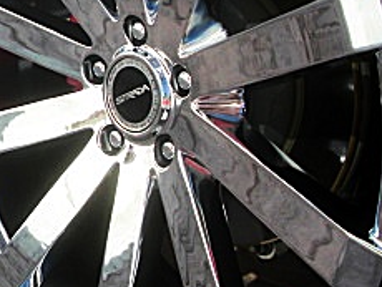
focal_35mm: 100
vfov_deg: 14.7
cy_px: 41
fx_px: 1105
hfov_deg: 18.7
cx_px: -66
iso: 50
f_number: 2.8
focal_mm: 6.3
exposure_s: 1/320
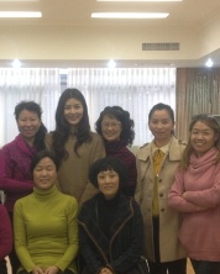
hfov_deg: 18.1
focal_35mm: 85
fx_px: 691
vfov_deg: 22.4
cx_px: 78
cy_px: 173
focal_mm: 4.13
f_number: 2.4
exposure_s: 1/20
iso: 64
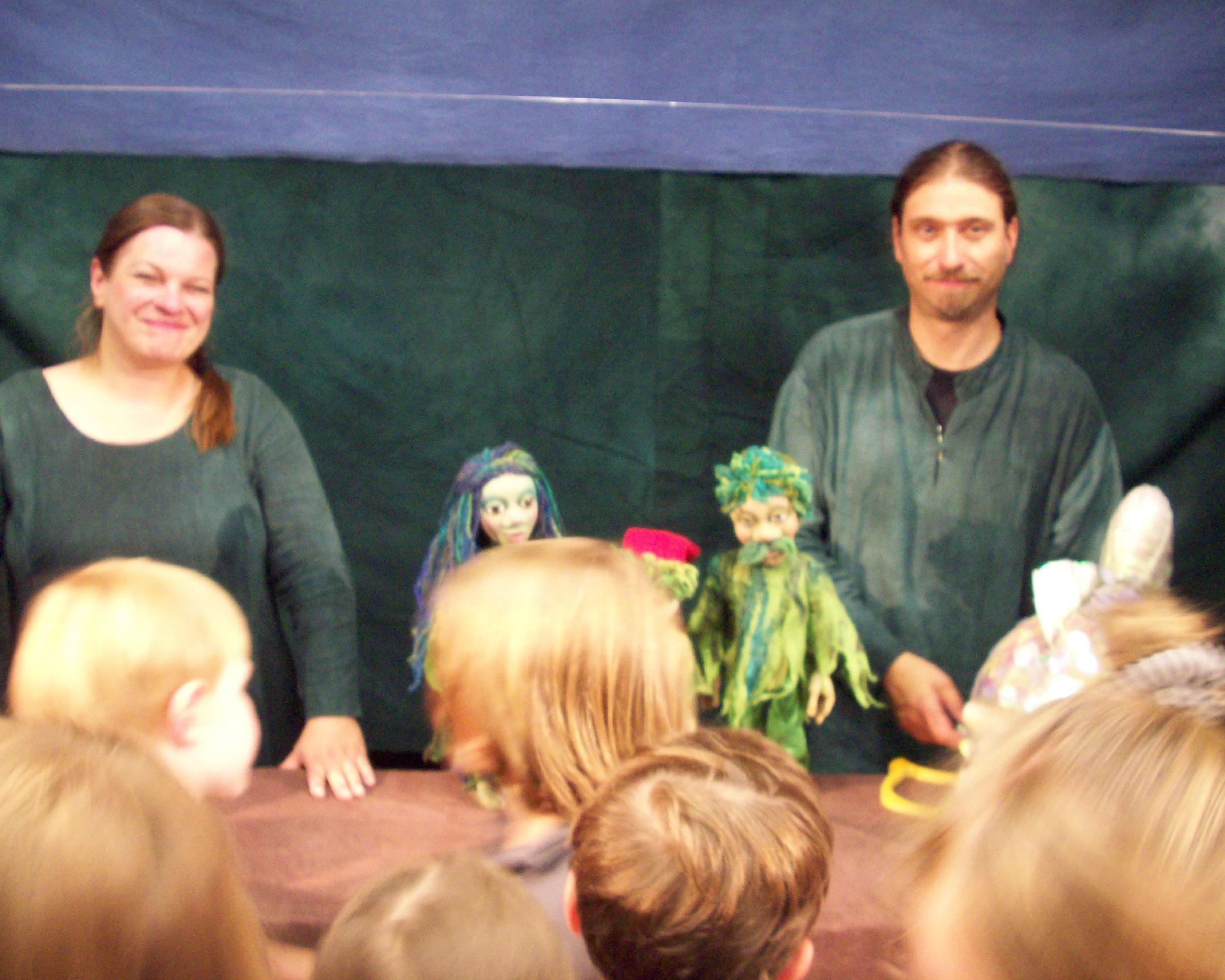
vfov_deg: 38.2
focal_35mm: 39
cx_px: 576
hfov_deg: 46.8
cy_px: 488
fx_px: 1414
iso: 171
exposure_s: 1/8
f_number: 2.8
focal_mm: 6.2
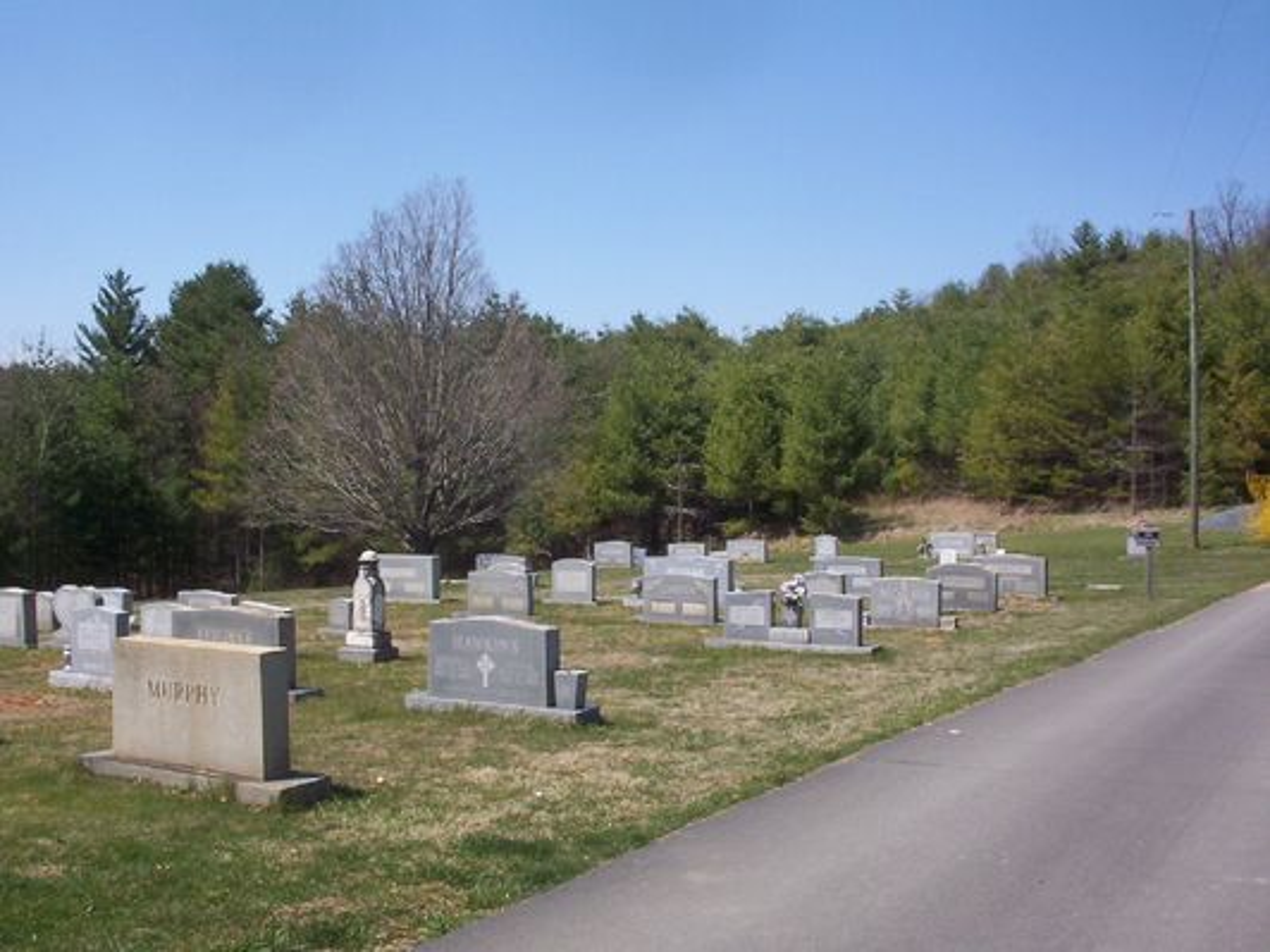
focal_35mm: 39
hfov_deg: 47.9
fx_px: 1431
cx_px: 635
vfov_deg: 36.8
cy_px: 476
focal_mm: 6
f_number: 8
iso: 100
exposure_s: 1/236
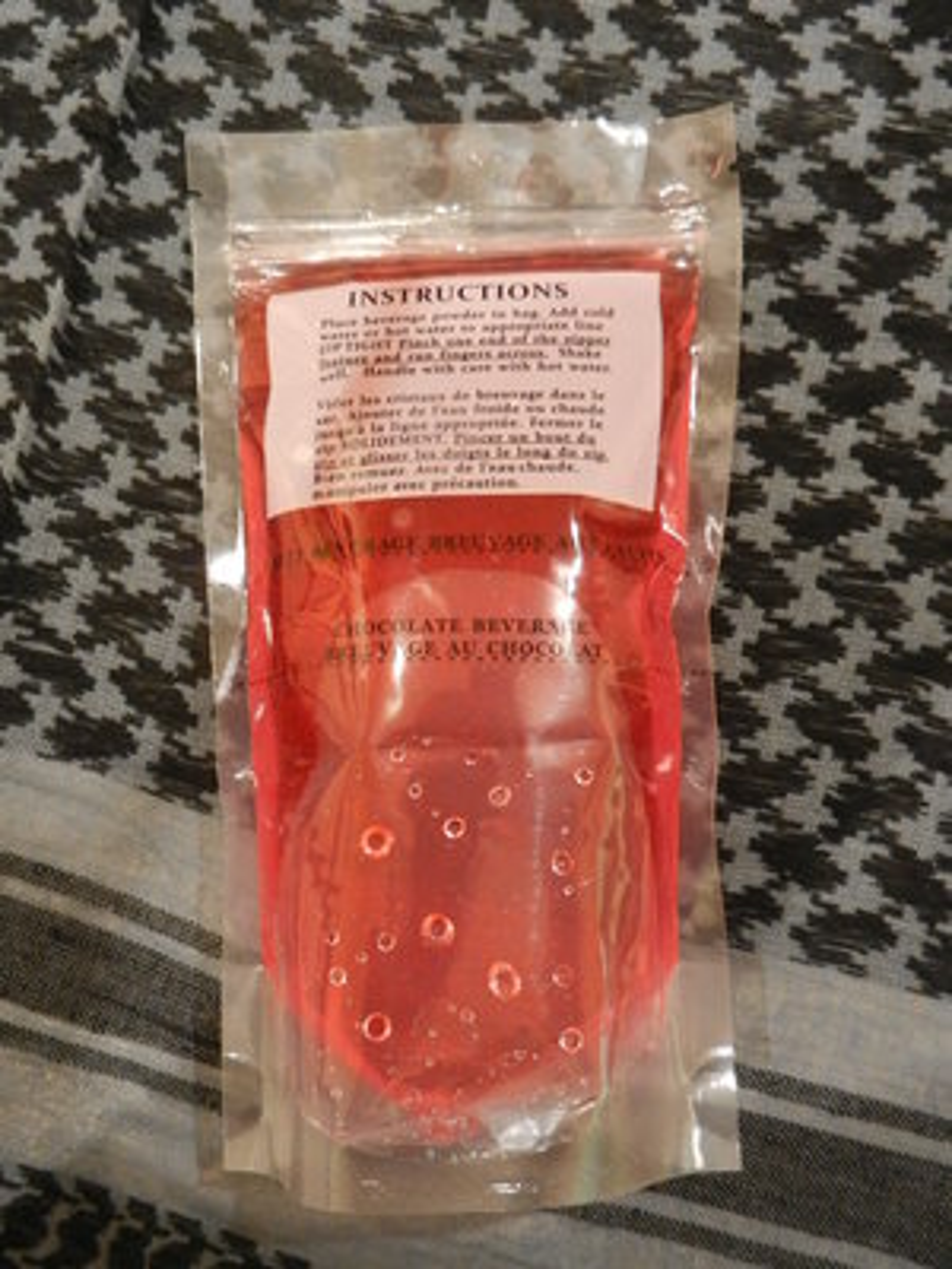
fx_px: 1063
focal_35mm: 29
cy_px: 634
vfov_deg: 61.7
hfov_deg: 48.2
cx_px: 476
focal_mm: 5.1
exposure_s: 1/3
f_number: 3.6
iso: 200
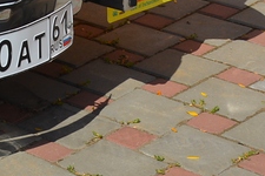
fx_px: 1295
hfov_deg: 10.7
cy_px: -198
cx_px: -264
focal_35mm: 176
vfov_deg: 7.4
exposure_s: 1/320
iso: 100
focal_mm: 22
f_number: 9
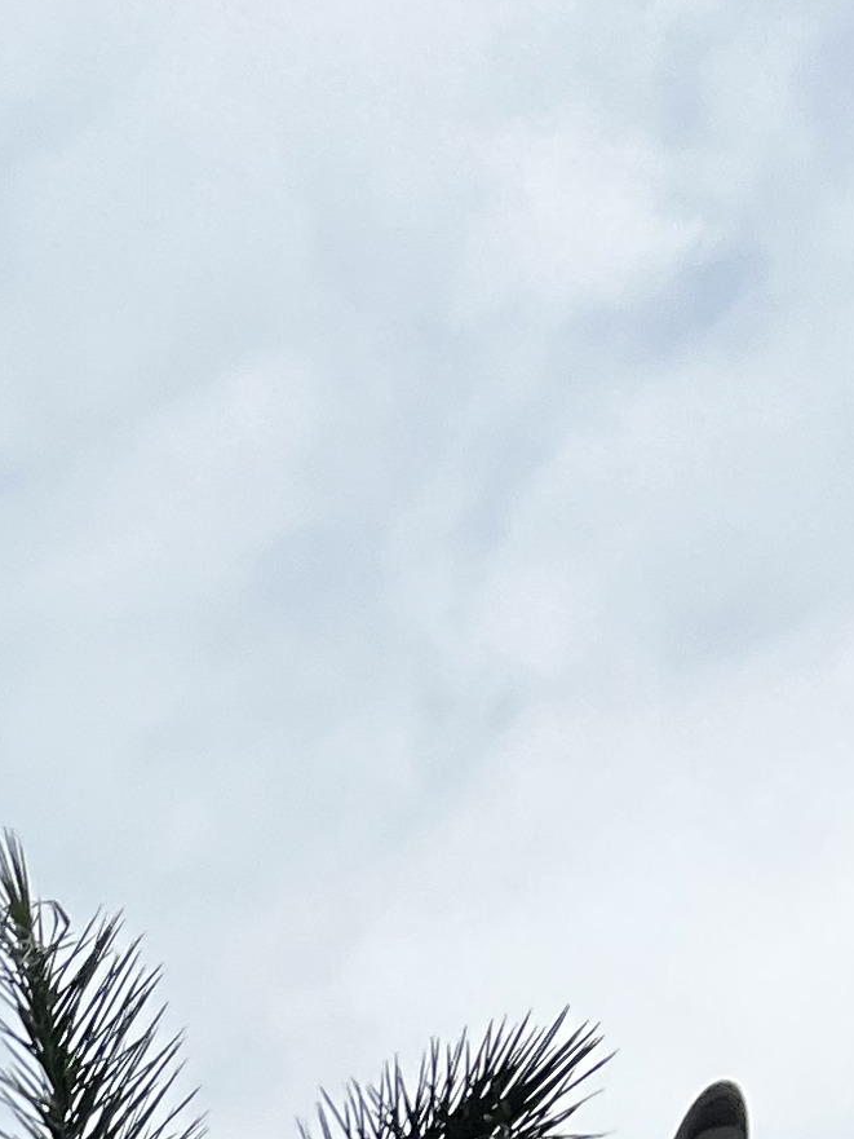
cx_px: -1045
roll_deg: -0.6
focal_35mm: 118
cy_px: 2506
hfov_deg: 11.0
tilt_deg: +27.1
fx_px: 3881
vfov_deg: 13.4
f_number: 1.5
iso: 50
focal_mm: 5.7
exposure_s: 1/2841
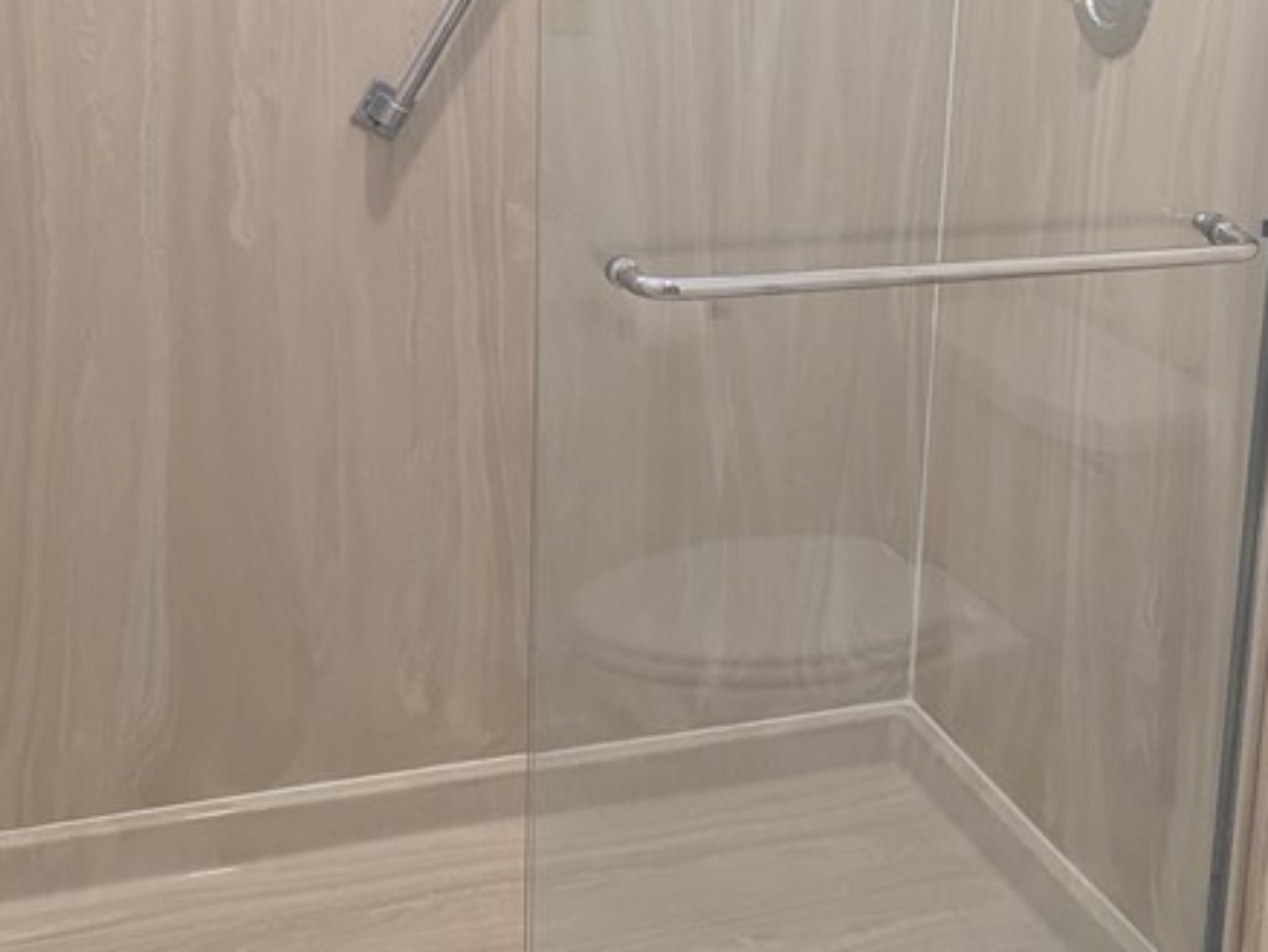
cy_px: 258
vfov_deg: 25.9
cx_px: 760
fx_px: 2052
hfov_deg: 34.2
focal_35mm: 56
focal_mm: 6.81
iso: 672
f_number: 1.85
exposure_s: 1/120
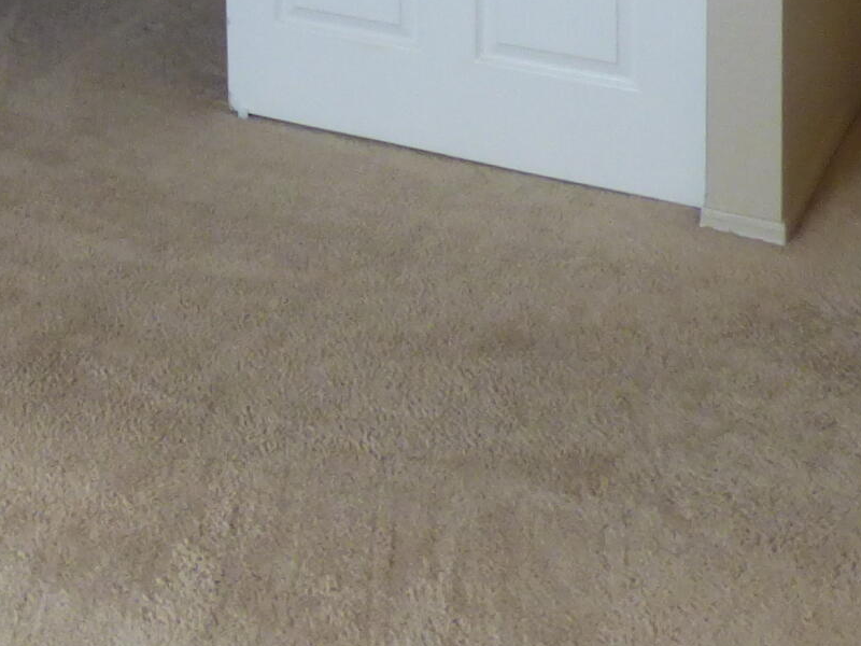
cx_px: -59
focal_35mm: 75
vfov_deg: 16.9
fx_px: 1865
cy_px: -448
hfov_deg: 24.4
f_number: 2.8
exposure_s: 1/125
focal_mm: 3.58
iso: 250
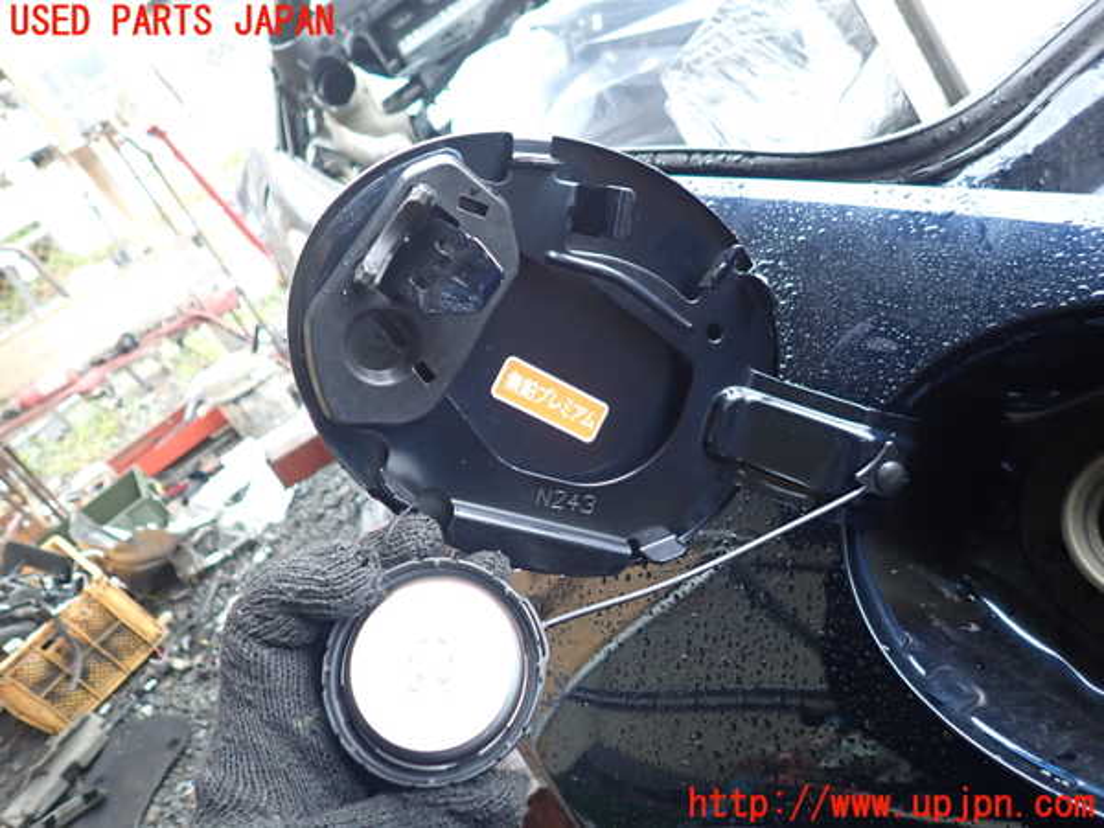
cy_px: 414
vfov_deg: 54.9
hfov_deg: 69.4
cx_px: 552
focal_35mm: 25
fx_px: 797
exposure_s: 1/30
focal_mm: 4.5
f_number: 2
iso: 400
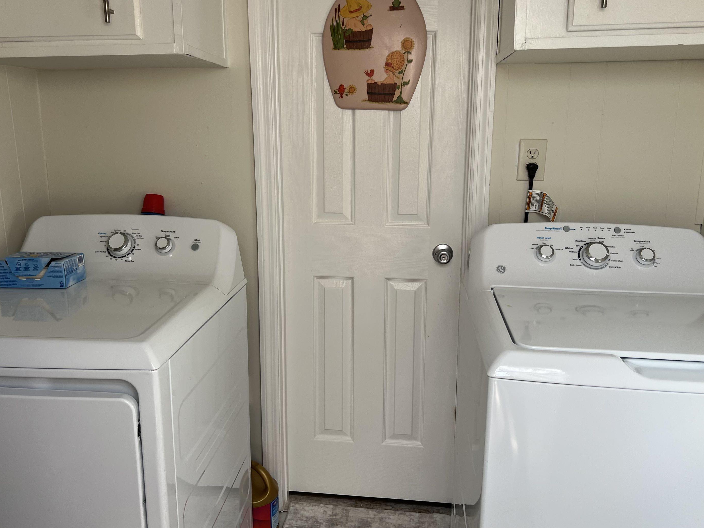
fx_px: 590
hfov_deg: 61.6
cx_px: 337
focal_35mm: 29
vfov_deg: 48.2
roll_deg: +0.7
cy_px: 249
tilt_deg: -12.0
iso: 32
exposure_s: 1/133
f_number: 1.5
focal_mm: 5.7
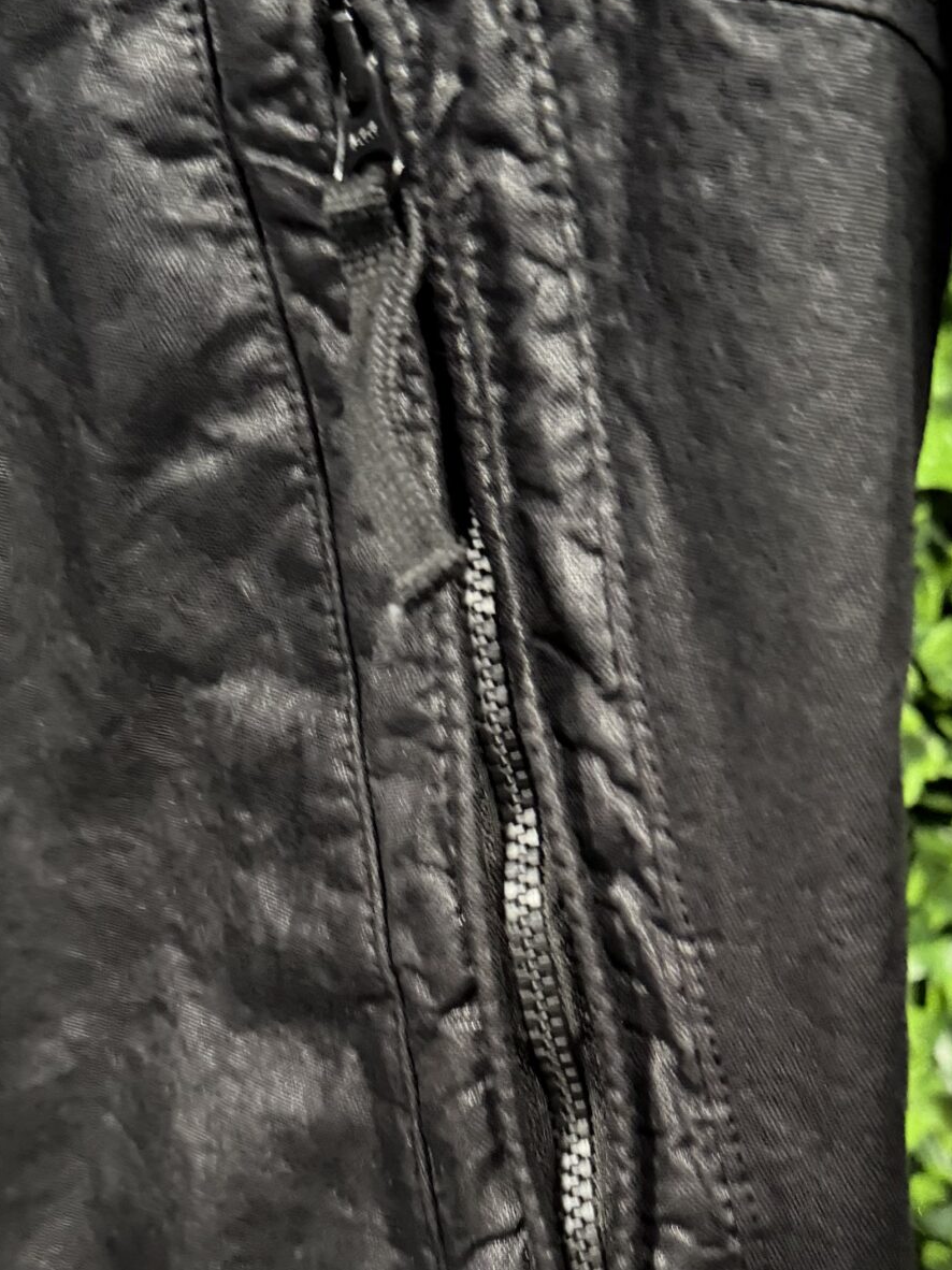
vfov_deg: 36.2
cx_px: 646
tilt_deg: -17.7
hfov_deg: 27.8
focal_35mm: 52
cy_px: 899
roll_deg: -2.8
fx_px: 1907
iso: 1250
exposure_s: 1/29
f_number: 1.78
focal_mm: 6.76
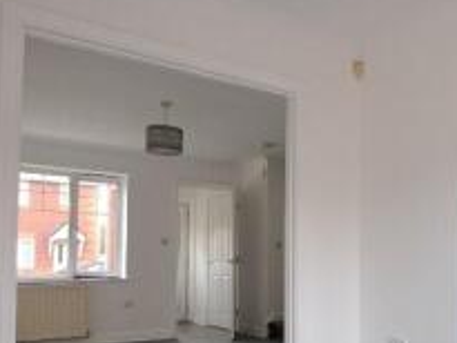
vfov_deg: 38.1
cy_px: 239
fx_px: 489
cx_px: 382
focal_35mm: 37
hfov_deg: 46.7
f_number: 2.2
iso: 160
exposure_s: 1/50
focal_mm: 1.74
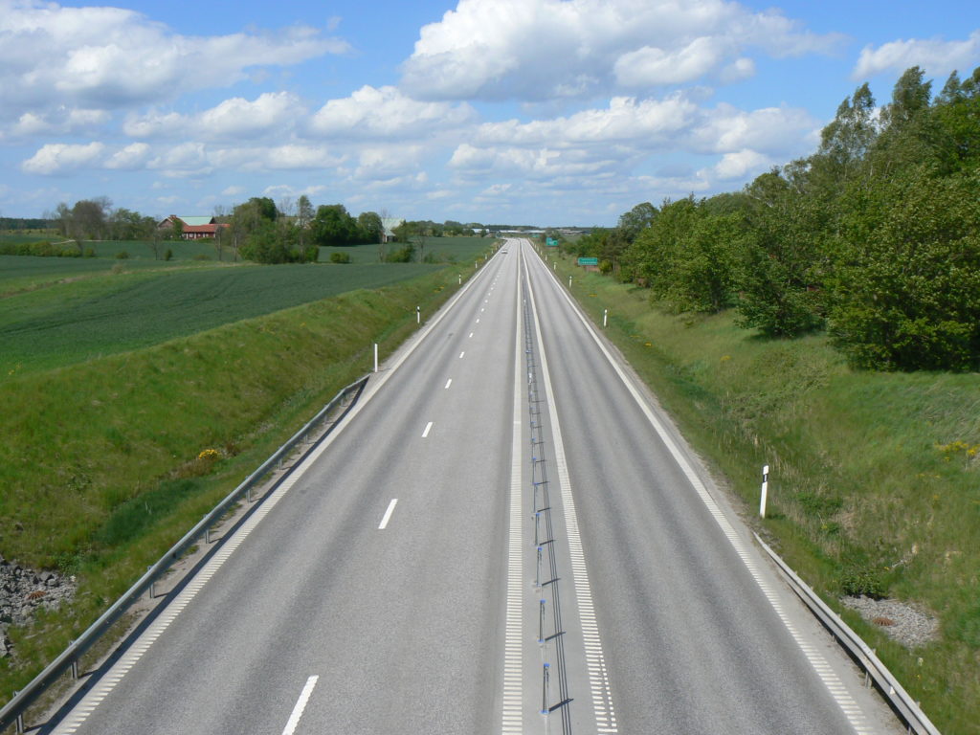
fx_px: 1019
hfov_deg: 51.4
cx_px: 490
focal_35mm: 36
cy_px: 368
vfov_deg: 39.7
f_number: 8
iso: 80
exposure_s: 1/400
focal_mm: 6
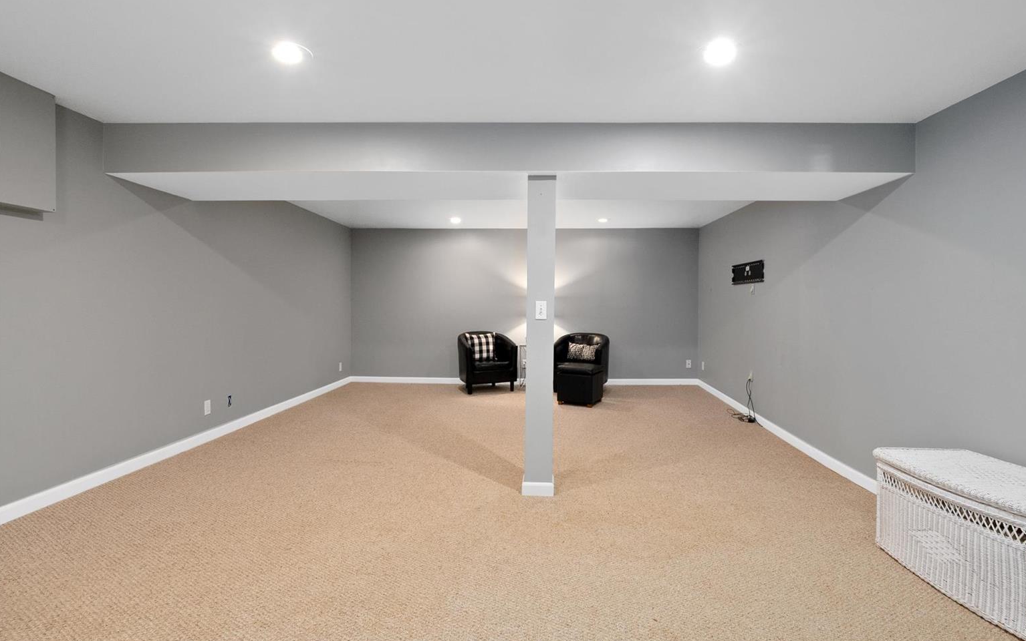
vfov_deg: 68.0
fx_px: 475
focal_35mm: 17
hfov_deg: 94.3
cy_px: 323
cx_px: 531
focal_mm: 8
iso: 400
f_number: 8
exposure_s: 1/1.25
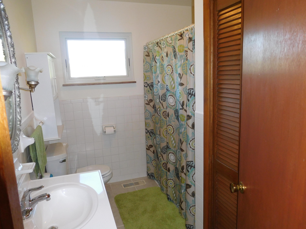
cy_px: 114
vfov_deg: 54.9
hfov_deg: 69.4
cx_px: 153
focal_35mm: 25
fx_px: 221
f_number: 3.4
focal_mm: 4.5
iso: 200
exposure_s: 1/30
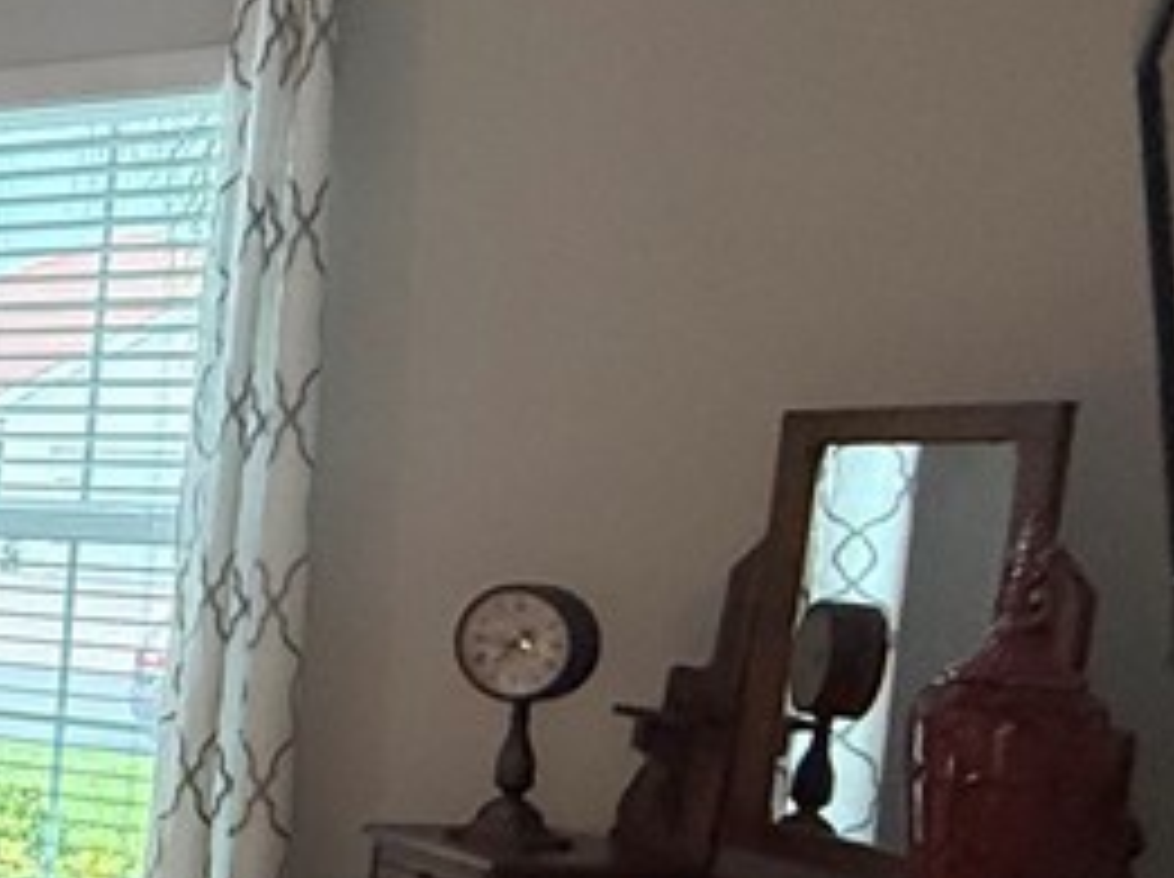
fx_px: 1863
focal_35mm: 55
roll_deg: -1.8
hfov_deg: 24.9
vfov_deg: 26.2
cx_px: -675
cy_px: 657
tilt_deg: -6.8
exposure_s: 1/60
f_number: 2.2
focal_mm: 2.22
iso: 500
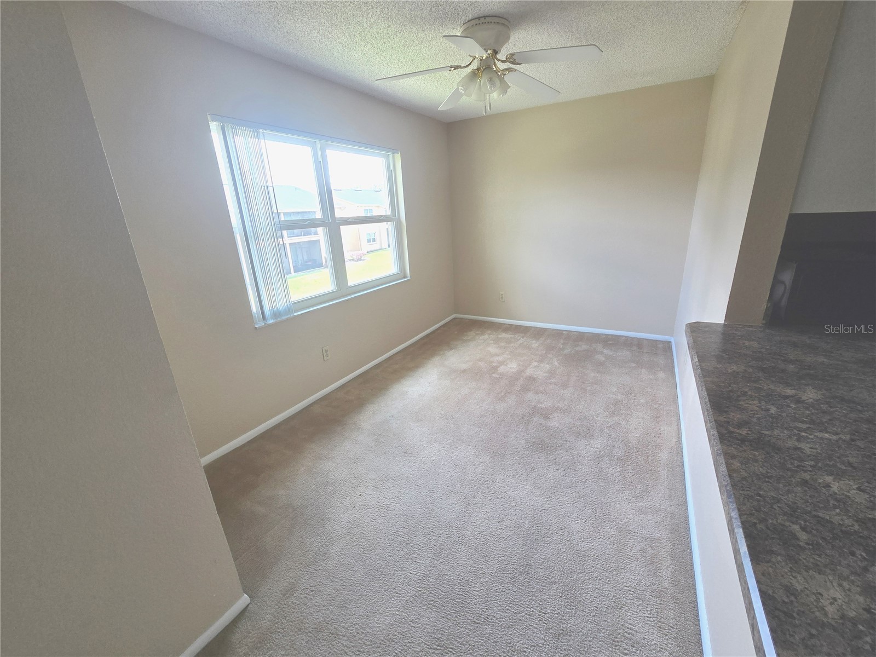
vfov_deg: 89.9
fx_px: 329
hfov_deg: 106.2
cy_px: 328
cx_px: 438
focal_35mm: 13
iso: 80
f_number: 2.2
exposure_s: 1/120
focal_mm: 2.2
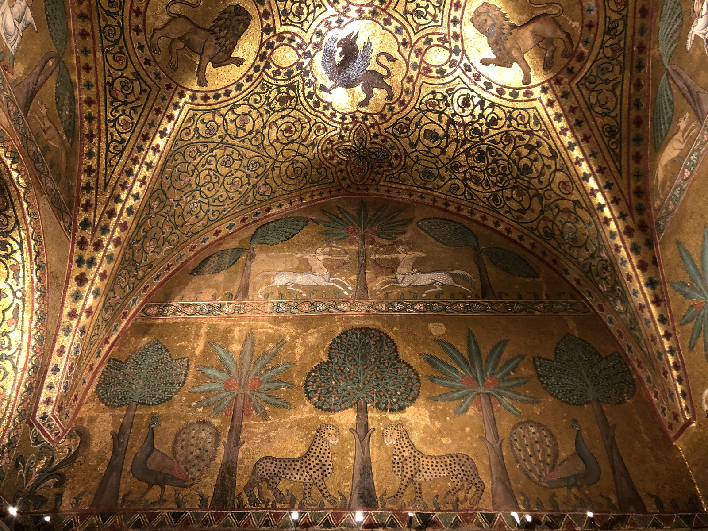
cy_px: 266
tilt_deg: +44.7
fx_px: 573
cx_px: 354
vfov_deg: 49.7
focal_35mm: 28
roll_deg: +1.2
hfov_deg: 63.4
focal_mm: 4
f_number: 1.8
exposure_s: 1/5
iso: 100
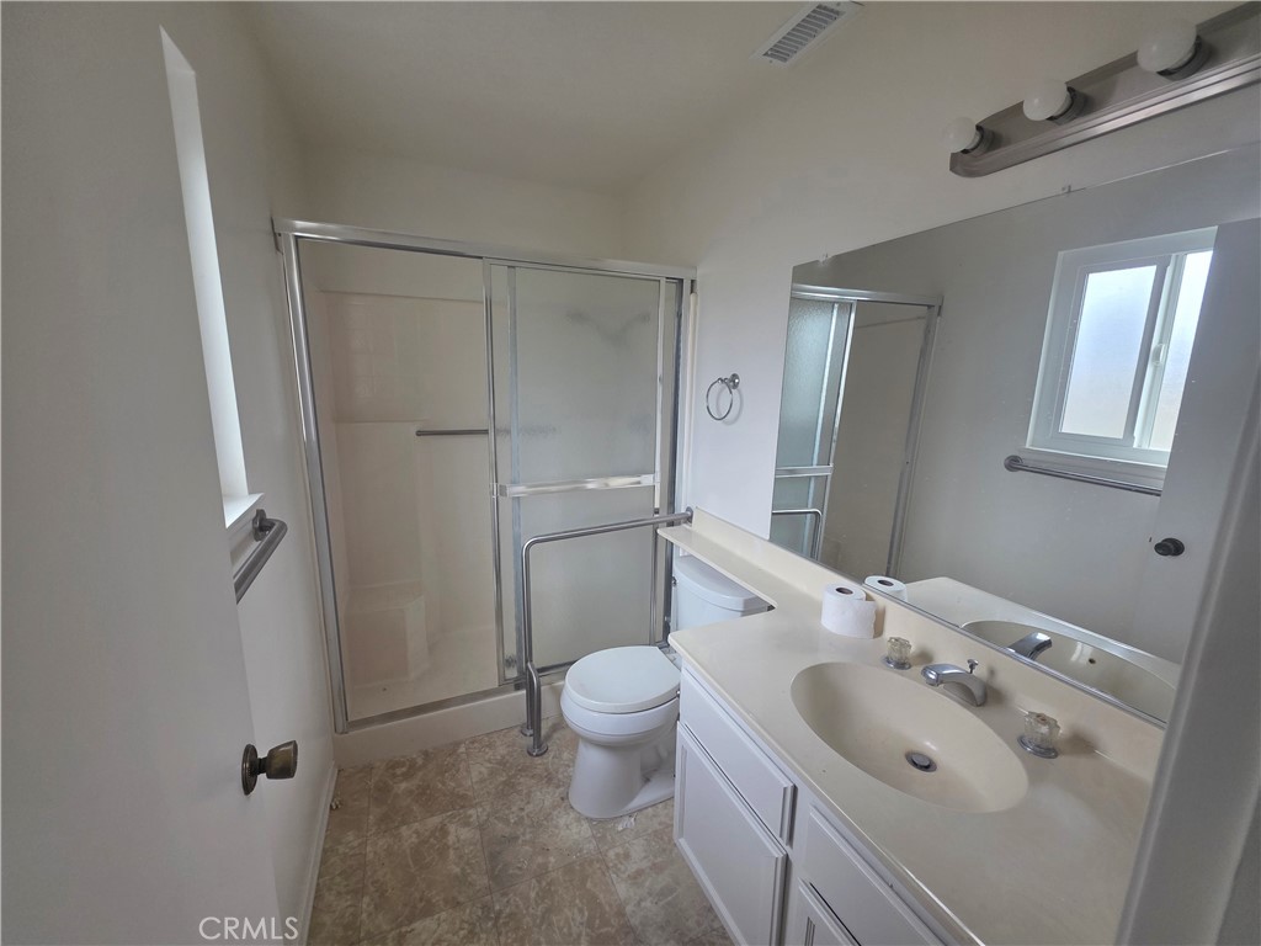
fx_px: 474
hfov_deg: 106.2
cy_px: 473
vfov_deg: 89.9
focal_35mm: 13
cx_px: 630
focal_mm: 2.2
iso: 160
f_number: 1.9
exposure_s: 1/120
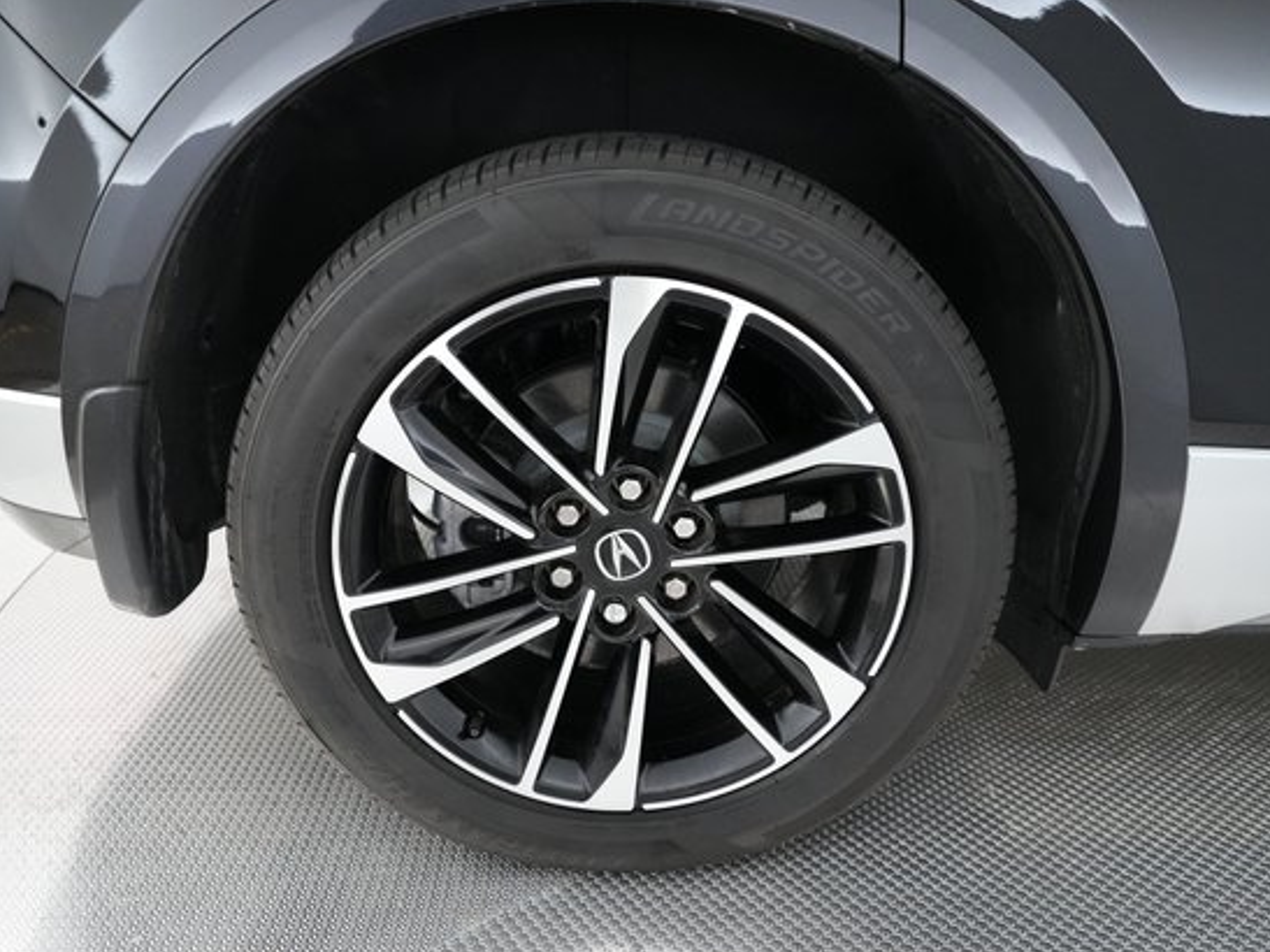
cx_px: 629
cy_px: 474
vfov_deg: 51.3
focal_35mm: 27
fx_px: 990
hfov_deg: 65.3
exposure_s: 1/250
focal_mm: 24
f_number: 2.8
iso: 5000
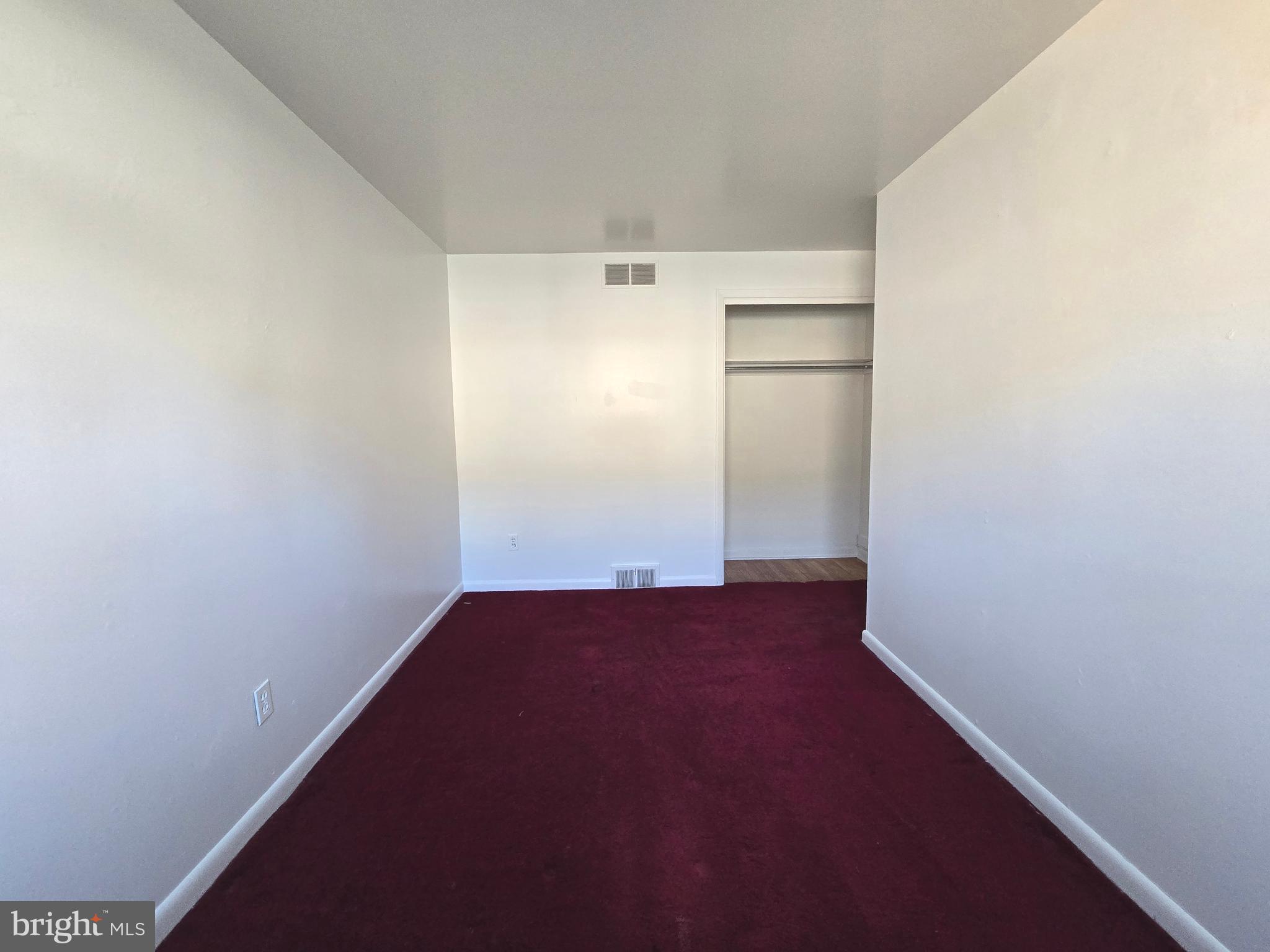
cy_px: 476
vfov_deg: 89.9
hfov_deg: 106.2
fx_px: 477
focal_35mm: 13
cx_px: 635
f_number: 2.2
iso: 320
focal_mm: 2.2
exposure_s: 1/60
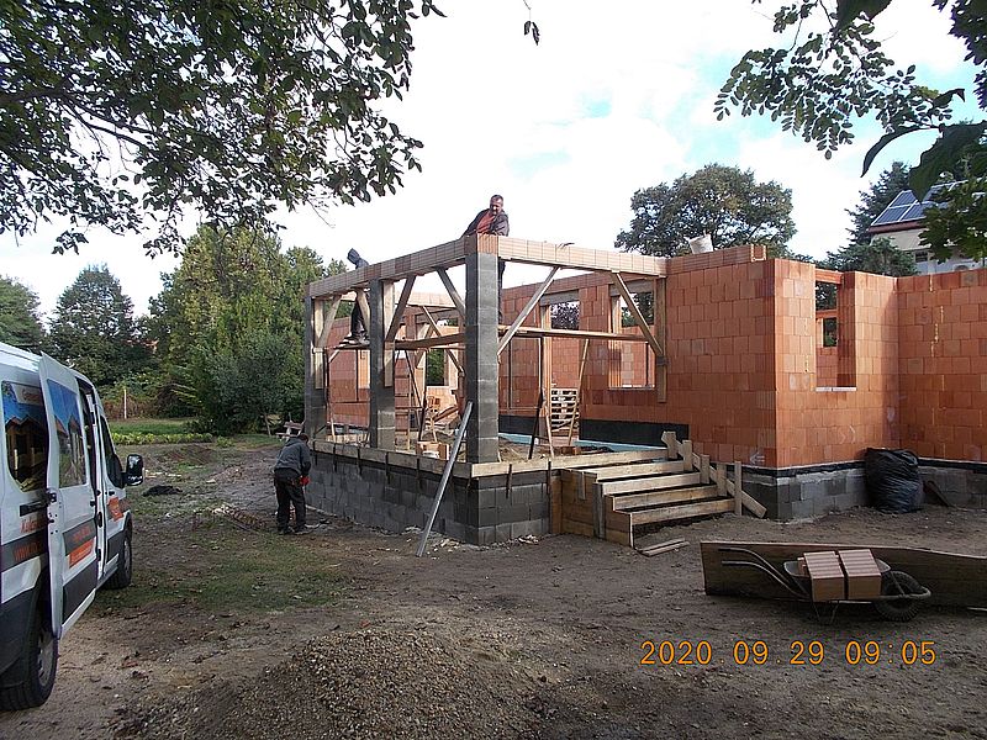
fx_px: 741
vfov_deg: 53.1
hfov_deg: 67.3
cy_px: 370
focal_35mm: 26
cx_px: 494
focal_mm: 4.6
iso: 80
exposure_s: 1/250
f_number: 3.2
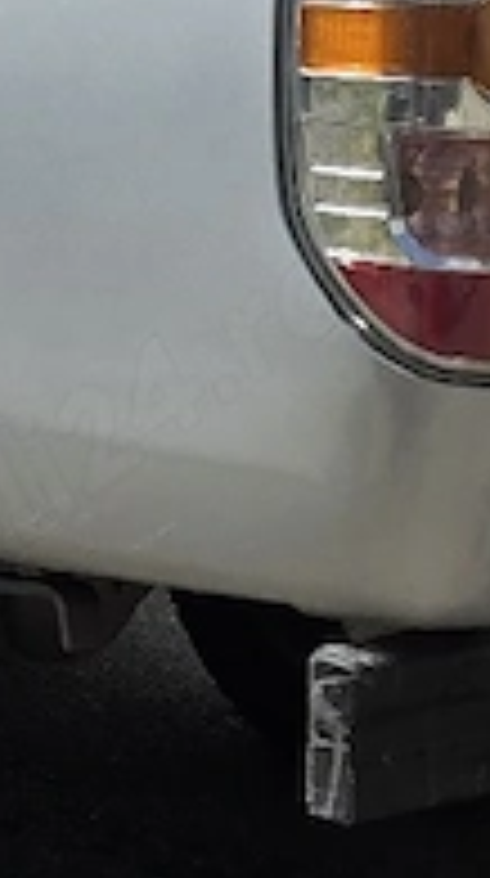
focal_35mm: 103
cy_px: -126
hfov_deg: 10.8
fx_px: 2391
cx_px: -459
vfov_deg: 19.7
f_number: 1.7
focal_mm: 6.3
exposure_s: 1/10000
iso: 80
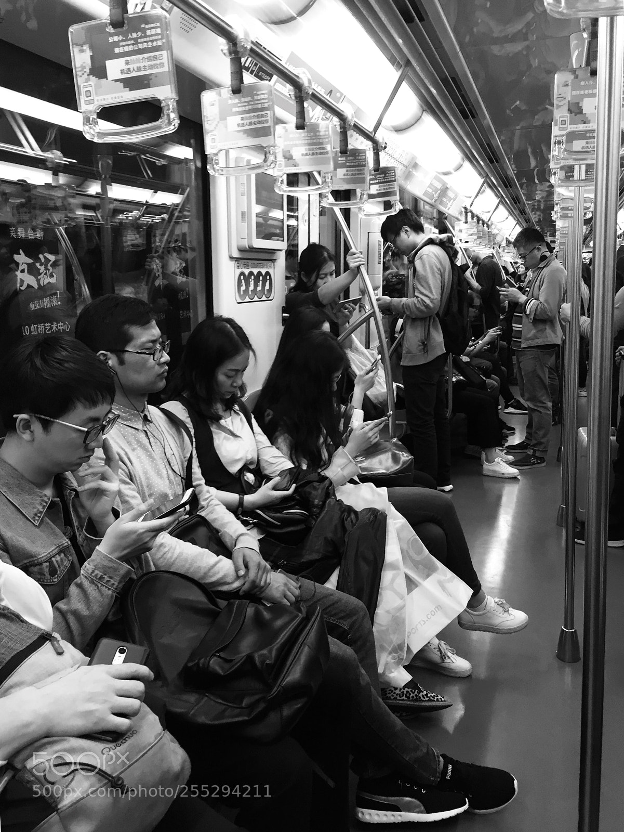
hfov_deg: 48.3
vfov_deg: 61.6
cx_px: 312
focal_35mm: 29
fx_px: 697
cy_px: 416
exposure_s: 1/33
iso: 80
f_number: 2.2
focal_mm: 4.15
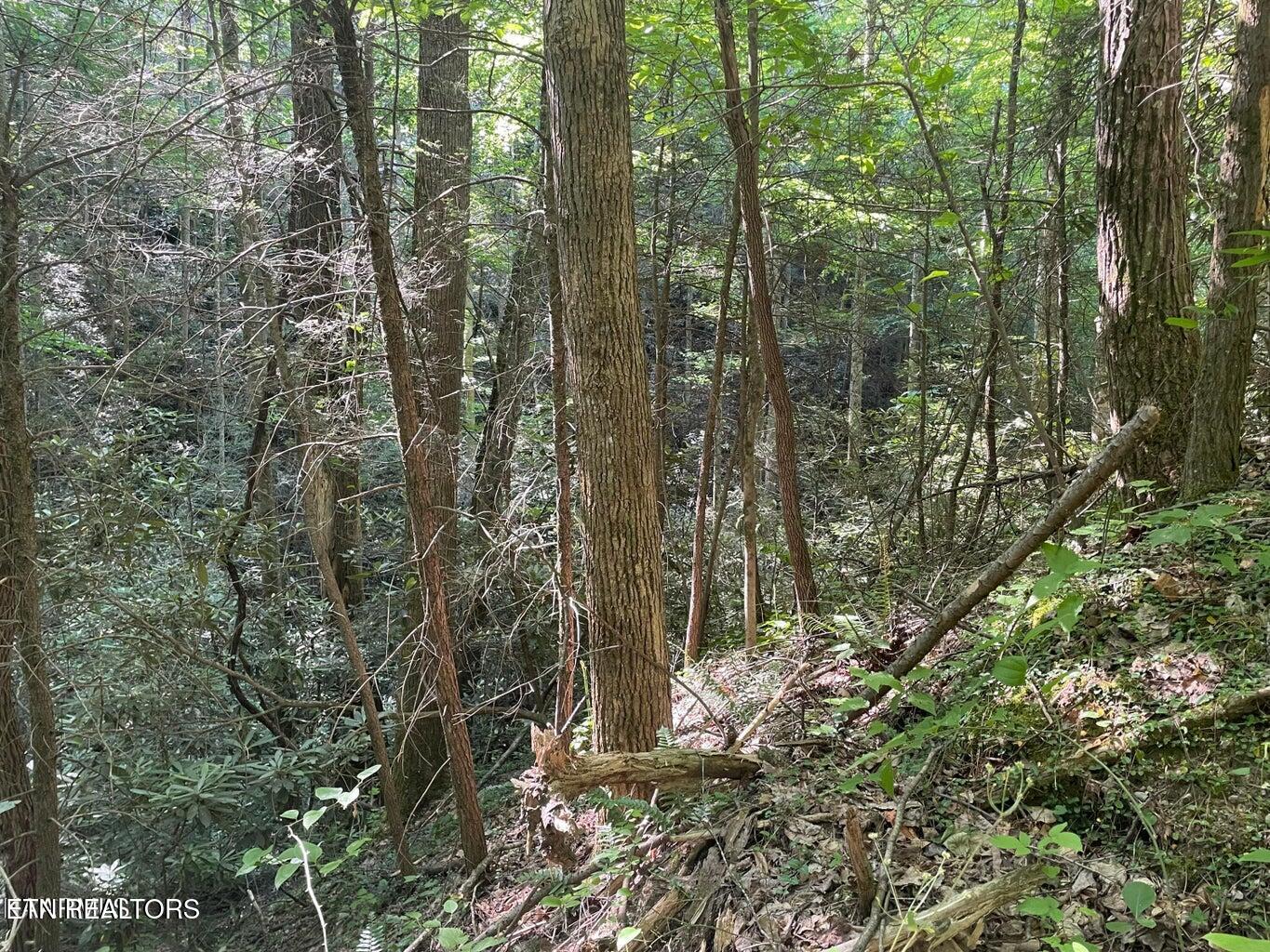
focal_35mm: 26
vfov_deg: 53.1
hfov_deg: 67.3
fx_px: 954
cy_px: 476
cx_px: 635
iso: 125
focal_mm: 4.2
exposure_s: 1/62
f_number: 1.6
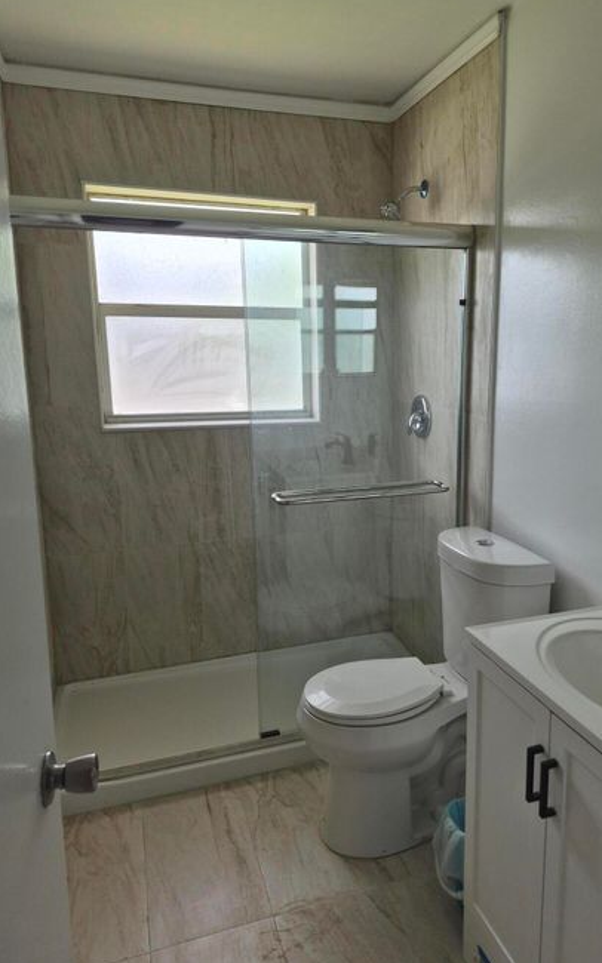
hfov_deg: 48.9
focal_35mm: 25
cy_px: 479
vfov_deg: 72.6
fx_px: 657
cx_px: 368
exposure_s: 1/662
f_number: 1.8
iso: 80
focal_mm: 5.4
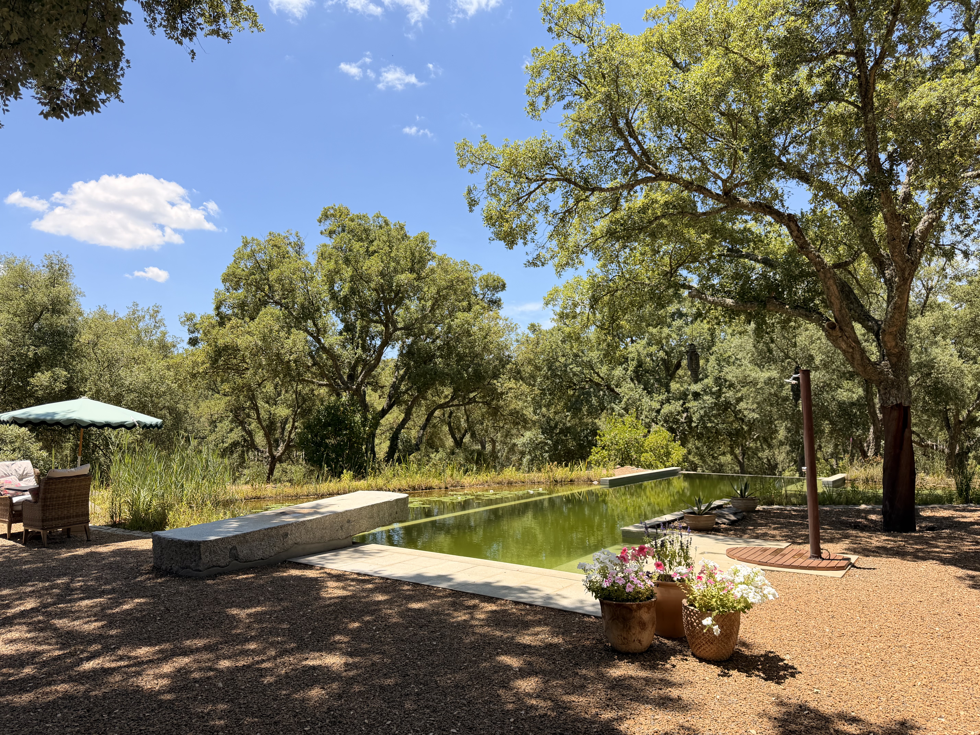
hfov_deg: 71.6
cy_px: 368
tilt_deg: +3.5
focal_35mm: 24
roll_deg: +0.6
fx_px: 679
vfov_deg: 56.8
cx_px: 490
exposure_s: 1/2445
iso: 100
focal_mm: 6.76
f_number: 1.78
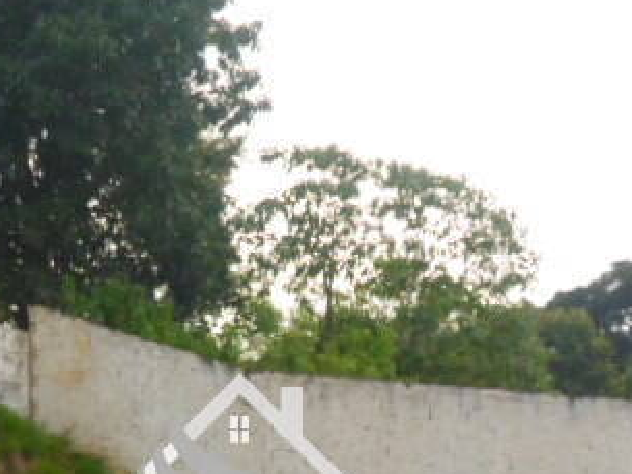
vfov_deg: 17.0
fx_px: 1534
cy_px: 536
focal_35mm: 84
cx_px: 240
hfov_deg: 23.2
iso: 80
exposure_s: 1/1000
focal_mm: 4.5
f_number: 2.5
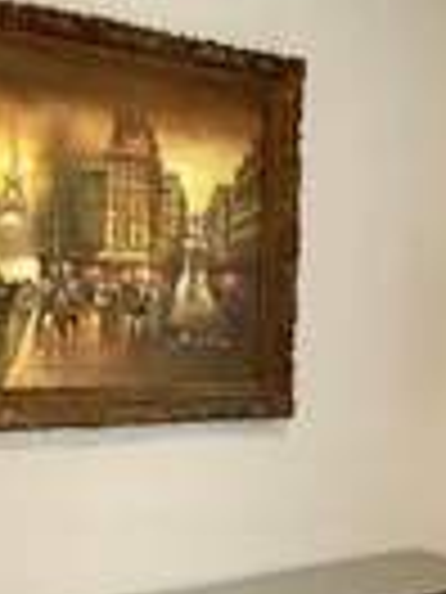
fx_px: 1168
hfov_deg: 21.5
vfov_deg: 28.2
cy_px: 428
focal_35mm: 68
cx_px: 315
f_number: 2.2
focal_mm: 2.22
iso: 250
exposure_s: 1/60
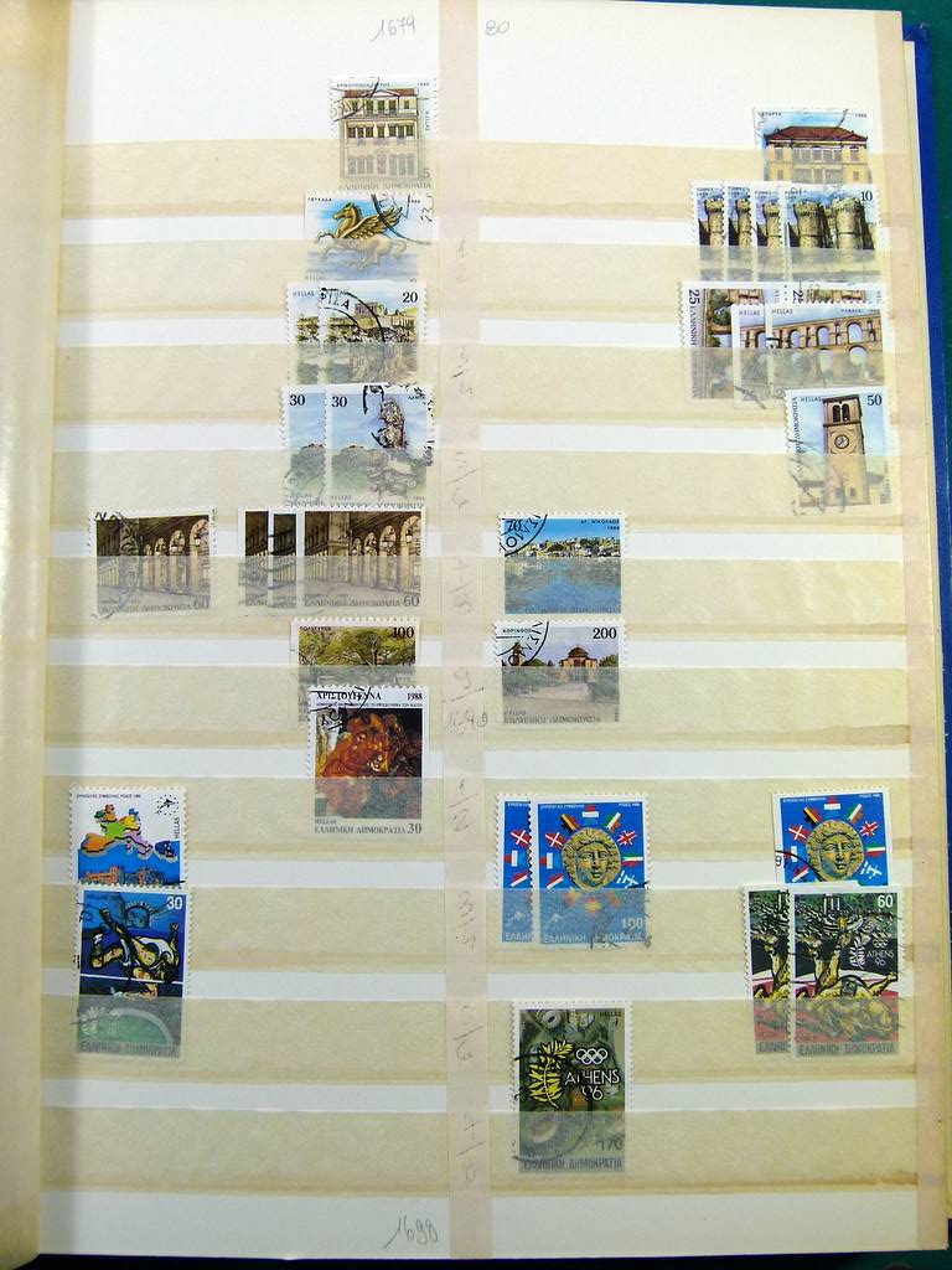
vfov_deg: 51.4
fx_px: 1320
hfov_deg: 39.7
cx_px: 476
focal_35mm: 36
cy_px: 635
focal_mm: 6.5
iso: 100
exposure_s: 1/125
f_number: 4
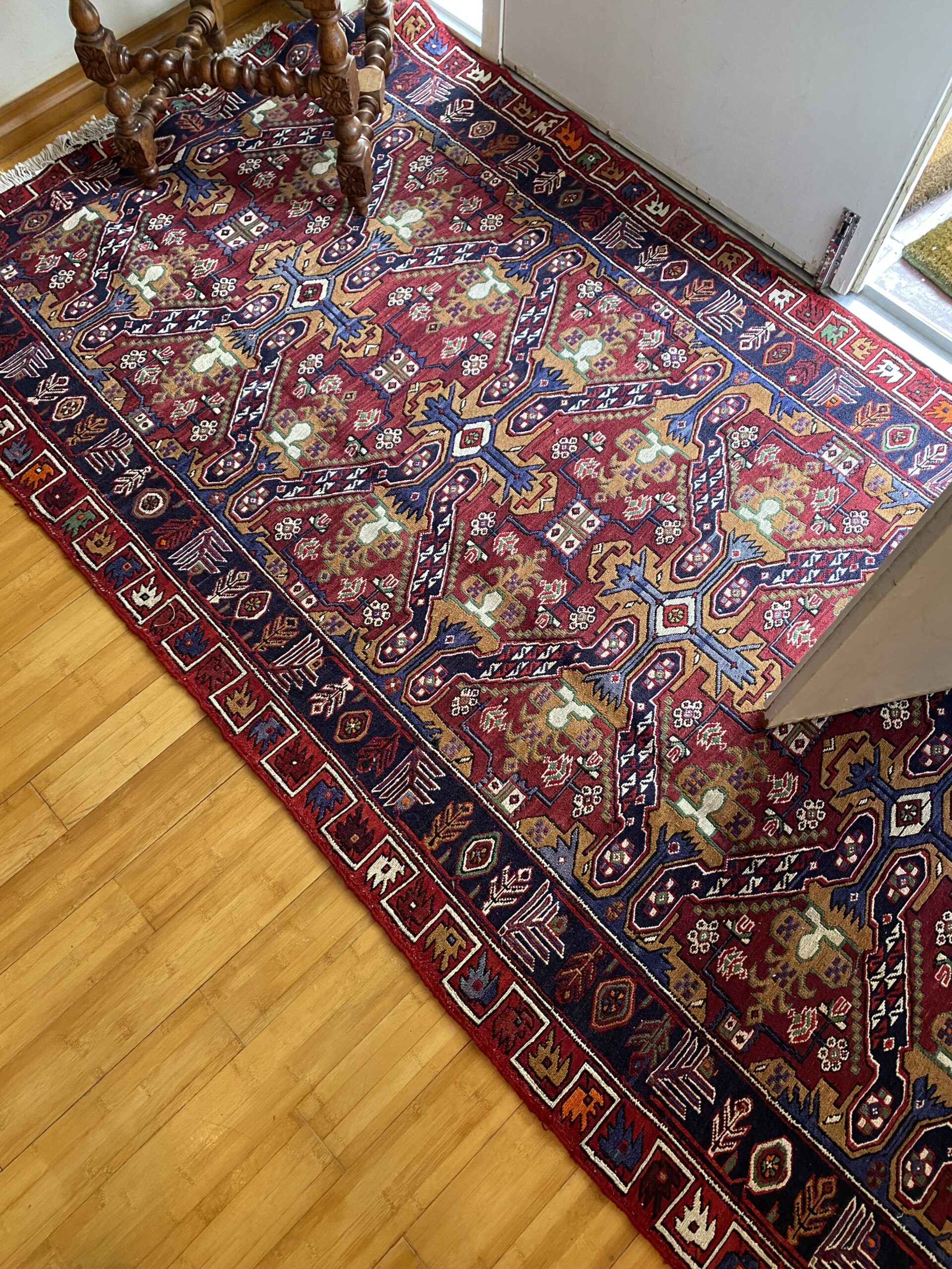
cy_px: 634
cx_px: 476
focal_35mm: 26
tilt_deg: -66.7
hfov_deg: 53.1
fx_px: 953
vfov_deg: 67.3
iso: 200
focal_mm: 4.25
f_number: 1.8
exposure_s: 1/50
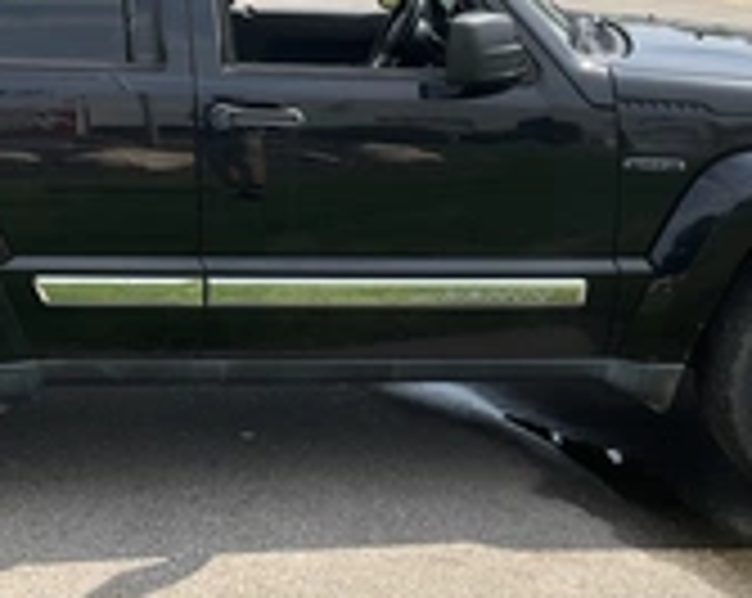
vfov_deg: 22.3
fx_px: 1511
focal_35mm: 68
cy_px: 184
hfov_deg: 27.8
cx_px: 266
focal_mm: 3
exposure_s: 1/1279
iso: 25
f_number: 1.8
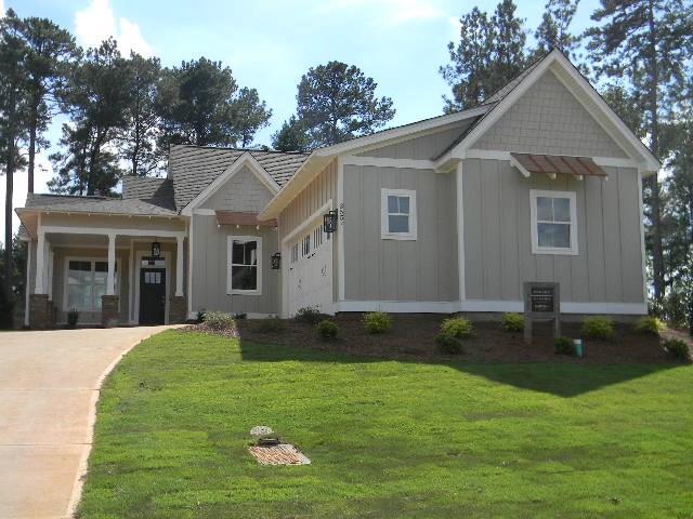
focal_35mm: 41
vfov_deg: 35.1
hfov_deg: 45.8
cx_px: 346
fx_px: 821
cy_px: 260
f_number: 3.8
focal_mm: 7.3
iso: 80
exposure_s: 1/801
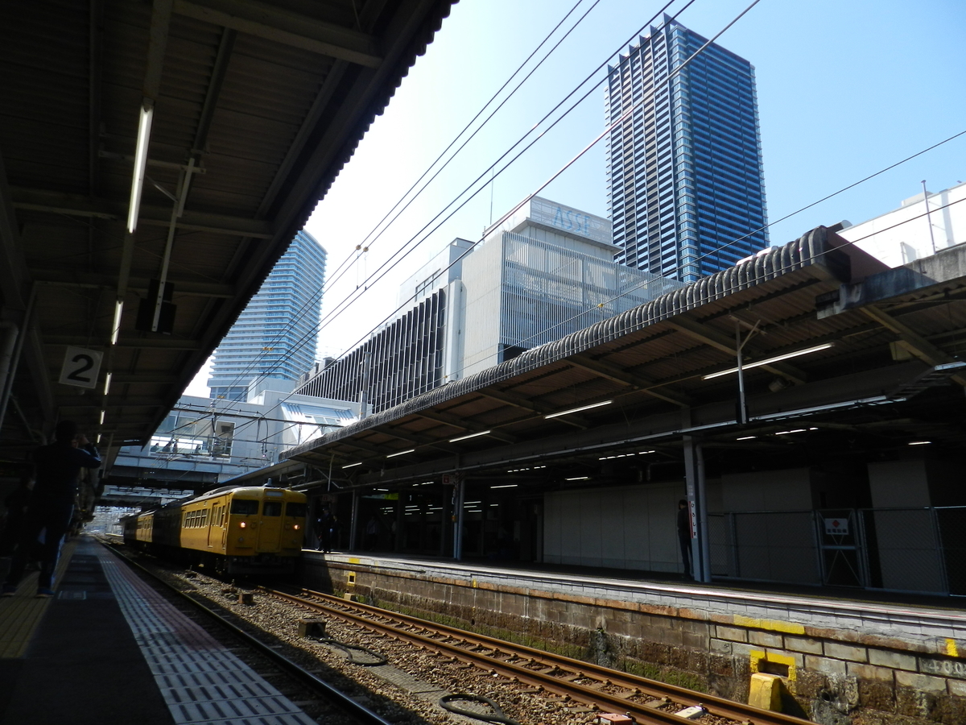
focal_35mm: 23
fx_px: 642
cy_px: 362
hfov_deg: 73.9
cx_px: 483
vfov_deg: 58.9
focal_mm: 4
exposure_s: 1/1250
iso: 160
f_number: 3.4
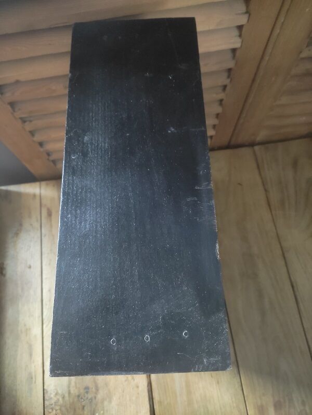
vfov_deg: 67.3
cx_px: 156
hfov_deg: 53.1
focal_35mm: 26
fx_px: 312
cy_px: 208
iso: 3378
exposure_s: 1/14
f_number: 1.79
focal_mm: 4.74
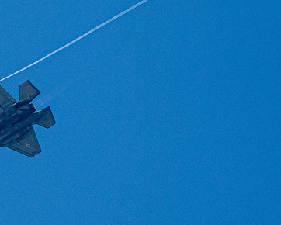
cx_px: -234
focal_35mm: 1699
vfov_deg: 0.9
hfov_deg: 1.1
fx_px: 14137
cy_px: 98
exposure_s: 1/1250
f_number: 10
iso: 640
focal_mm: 400
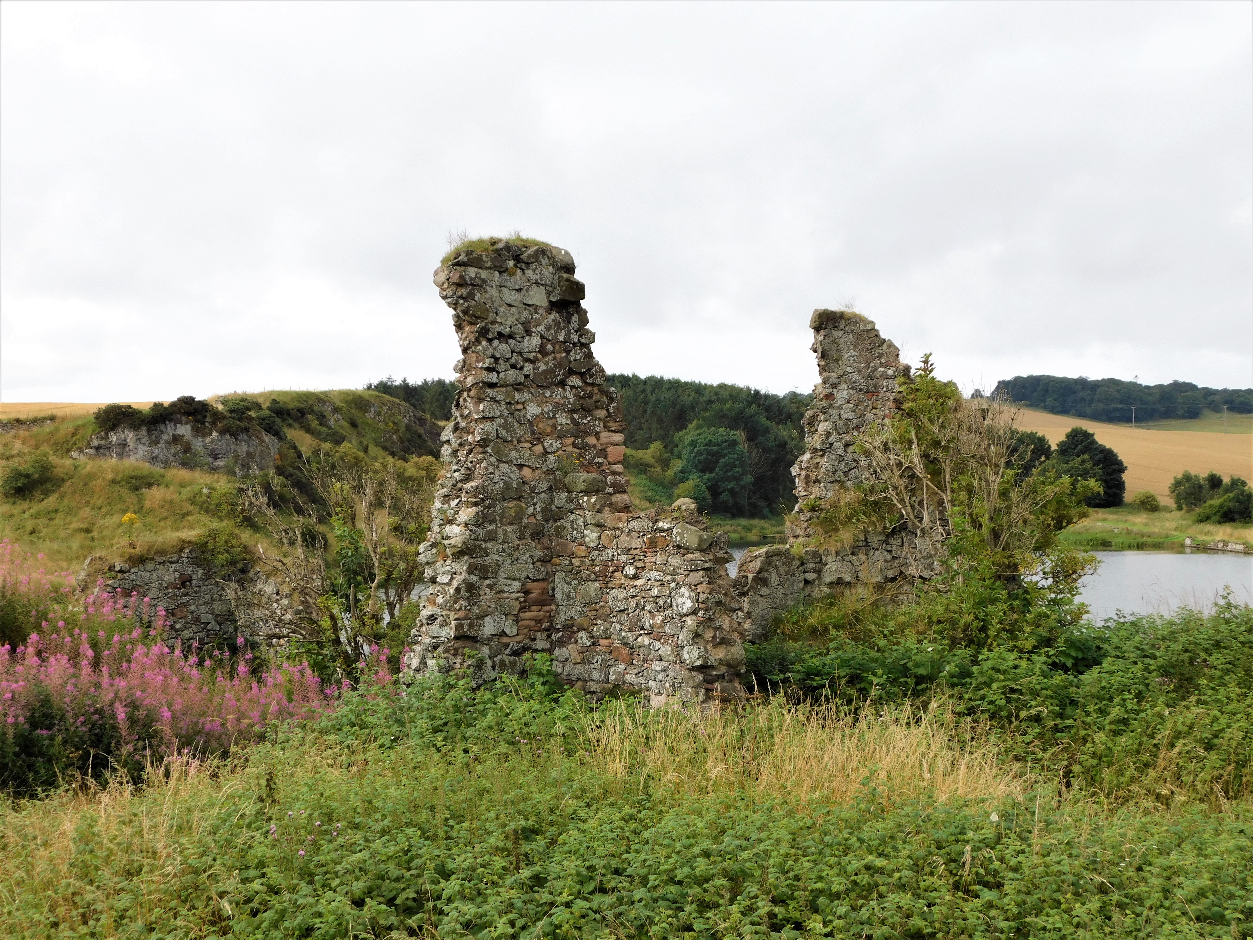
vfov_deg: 32.2
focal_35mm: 45
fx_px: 1629
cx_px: 626
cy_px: 470
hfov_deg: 42.1
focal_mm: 8
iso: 125
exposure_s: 1/640
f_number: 3.7
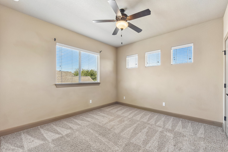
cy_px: 79
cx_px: 122
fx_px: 95
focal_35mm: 15
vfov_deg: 77.3
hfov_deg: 100.2
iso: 220
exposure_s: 1/15
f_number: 8
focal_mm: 14
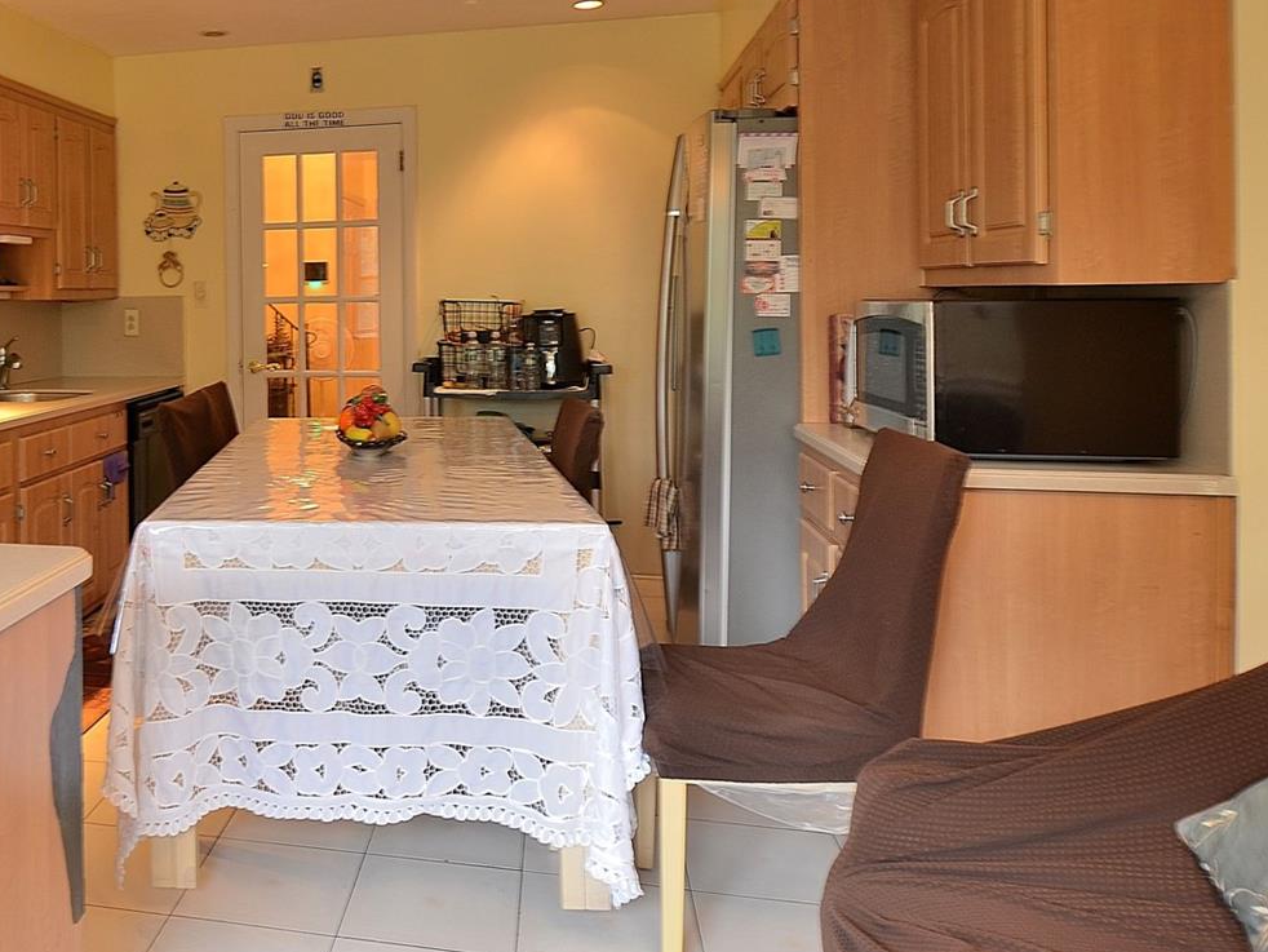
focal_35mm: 30
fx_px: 1099
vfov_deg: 45.7
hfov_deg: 54.9
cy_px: 276
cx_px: 217
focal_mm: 10
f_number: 4
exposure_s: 1/6
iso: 100
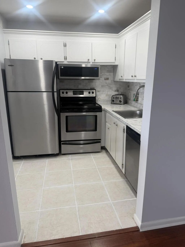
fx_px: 171
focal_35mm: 24
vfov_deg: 71.6
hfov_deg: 56.8
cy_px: 124
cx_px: 92
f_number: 1.78
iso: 125
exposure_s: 1/120
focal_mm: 6.76
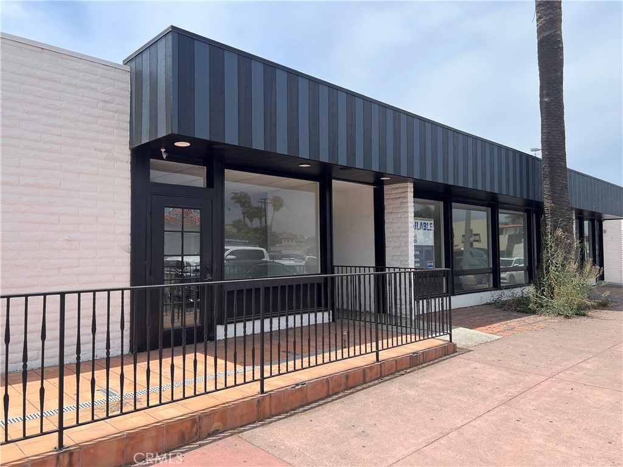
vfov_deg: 53.1
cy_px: 234
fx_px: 468
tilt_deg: +3.0
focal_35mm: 26
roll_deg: -0.1
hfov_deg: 67.3
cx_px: 312
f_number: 1.5
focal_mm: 5.7
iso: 50
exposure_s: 1/3831
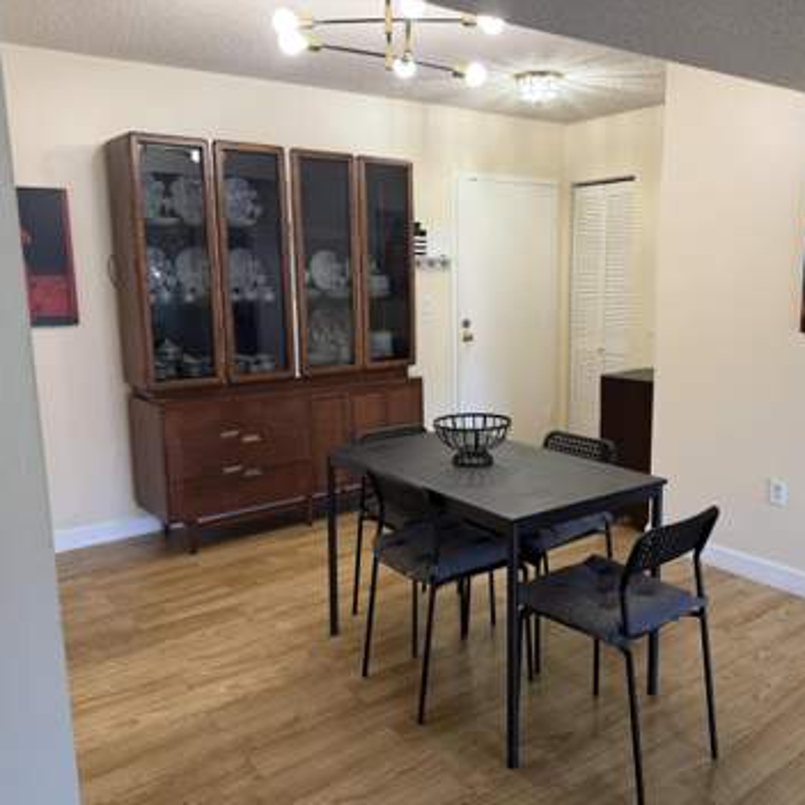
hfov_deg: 55.4
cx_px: 459
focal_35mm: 29
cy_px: 409
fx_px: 763
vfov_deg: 55.6
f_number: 1.78
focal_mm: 6.76
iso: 125
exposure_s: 1/60
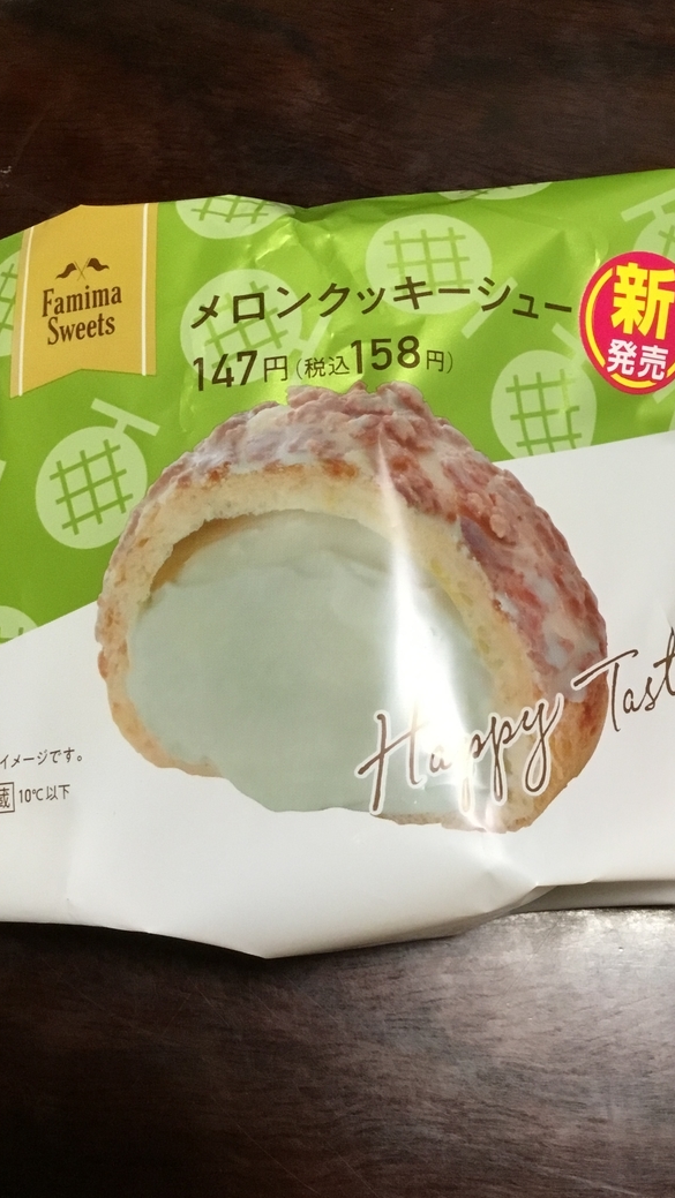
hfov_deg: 30.5
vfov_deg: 51.6
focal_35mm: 39
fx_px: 1240
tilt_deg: -76.2
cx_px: 340
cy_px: 616
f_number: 2.4
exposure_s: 1/30
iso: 125
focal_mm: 3.3
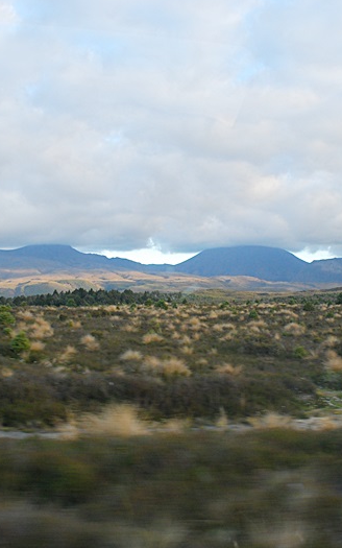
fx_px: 627
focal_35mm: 42
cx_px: 170
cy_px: 277
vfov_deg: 47.2
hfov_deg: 30.5
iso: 400
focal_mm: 18
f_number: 5.6
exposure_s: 1/125
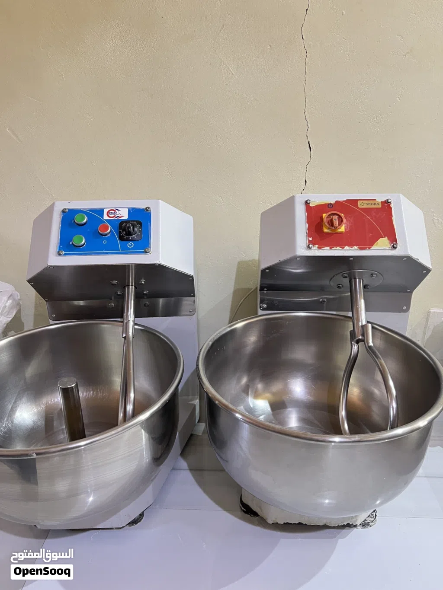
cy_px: 295
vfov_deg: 67.3
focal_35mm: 26
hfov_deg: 53.1
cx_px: 222
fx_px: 444
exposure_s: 1/49
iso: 500
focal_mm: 5.7
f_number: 1.5
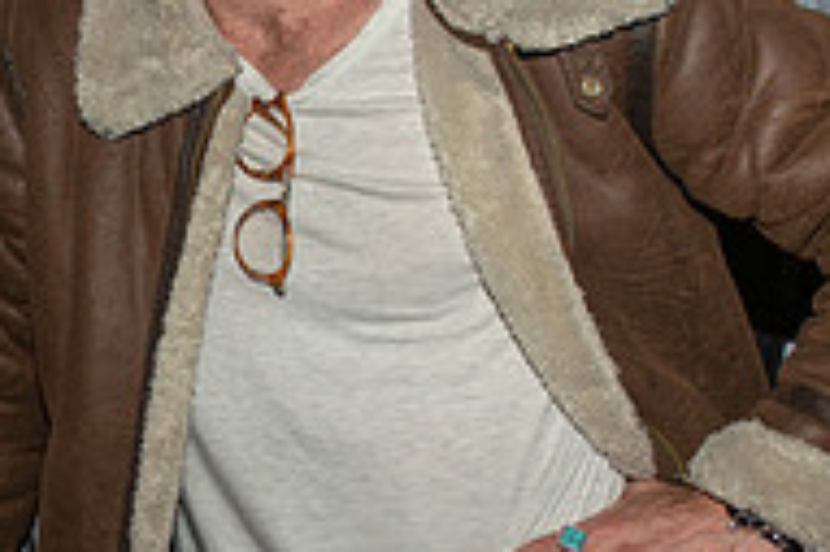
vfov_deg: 18.6
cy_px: 250
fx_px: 1682
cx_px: 22
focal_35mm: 73
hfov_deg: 26.4
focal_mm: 24
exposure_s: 1/160
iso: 320
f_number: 5
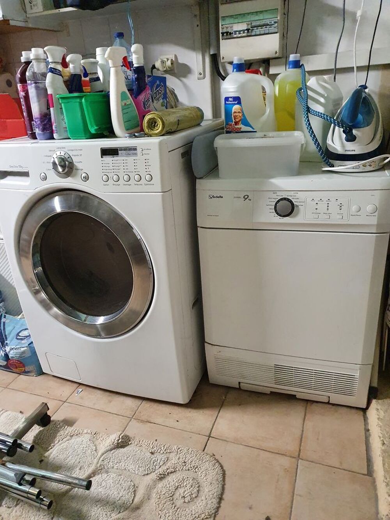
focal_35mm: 26
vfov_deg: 67.3
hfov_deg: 53.1
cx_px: 195
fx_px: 391
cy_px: 260
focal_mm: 4.32
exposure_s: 1/50
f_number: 1.5
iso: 800
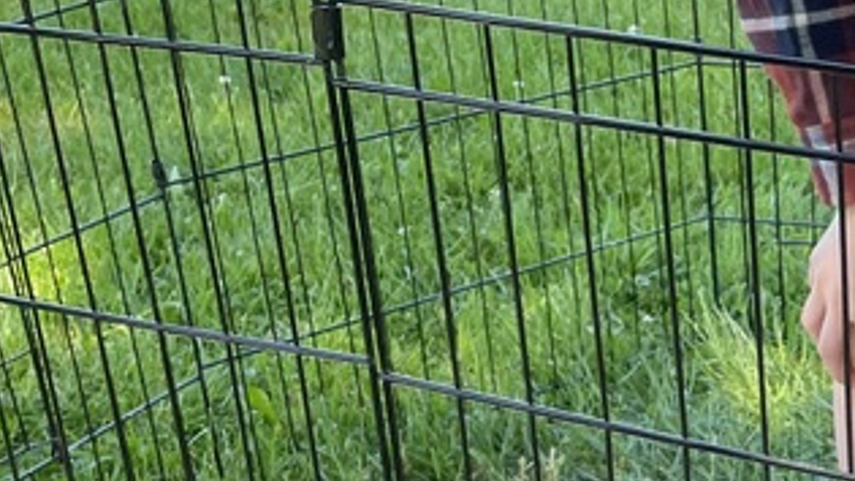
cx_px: 953
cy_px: 799
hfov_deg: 21.9
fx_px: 2085
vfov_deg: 12.3
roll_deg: -2.4
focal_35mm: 92
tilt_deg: -31.8
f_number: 1.6
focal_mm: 4.2
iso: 32
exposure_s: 1/283
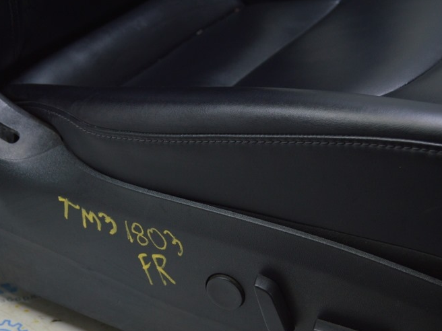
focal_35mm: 72
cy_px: 213
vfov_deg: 20.4
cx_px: 209
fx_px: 919
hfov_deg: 27.0
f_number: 5.6
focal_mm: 32
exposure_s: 1/20
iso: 400
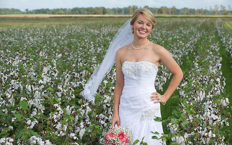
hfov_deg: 19.8
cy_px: 72
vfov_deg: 12.5
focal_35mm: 105
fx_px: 664
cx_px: 116
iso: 160
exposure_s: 1/200
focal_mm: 102
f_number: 6.3
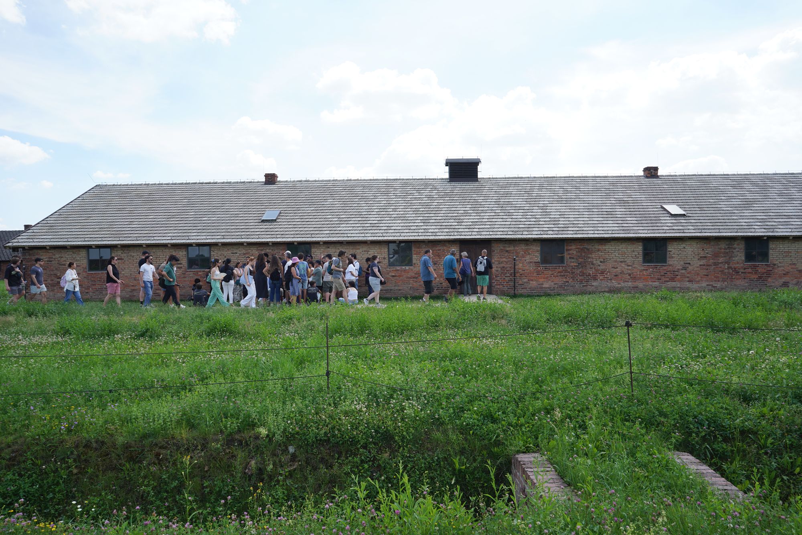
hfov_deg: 73.7
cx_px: 401
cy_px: 268
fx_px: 535
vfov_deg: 53.1
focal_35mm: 24
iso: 100
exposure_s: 1/100
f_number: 10
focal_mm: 24
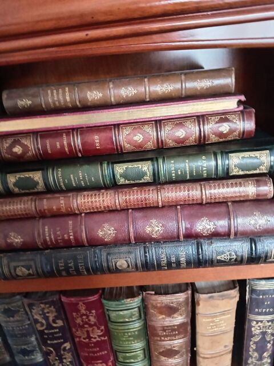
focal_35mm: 27
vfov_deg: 65.3
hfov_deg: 51.4
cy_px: 183
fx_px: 285
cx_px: 137
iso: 3306
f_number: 1.8
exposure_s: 1/25
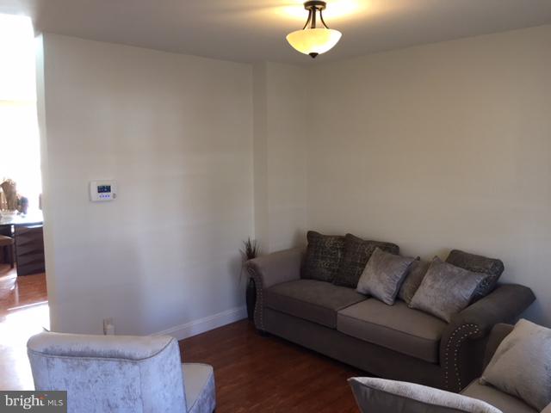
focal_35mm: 29
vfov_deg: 48.2
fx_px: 462
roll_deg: +1.1
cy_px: 206
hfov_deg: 61.7
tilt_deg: -7.1
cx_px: 276
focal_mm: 4.15
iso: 64
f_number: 2.2
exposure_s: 1/30
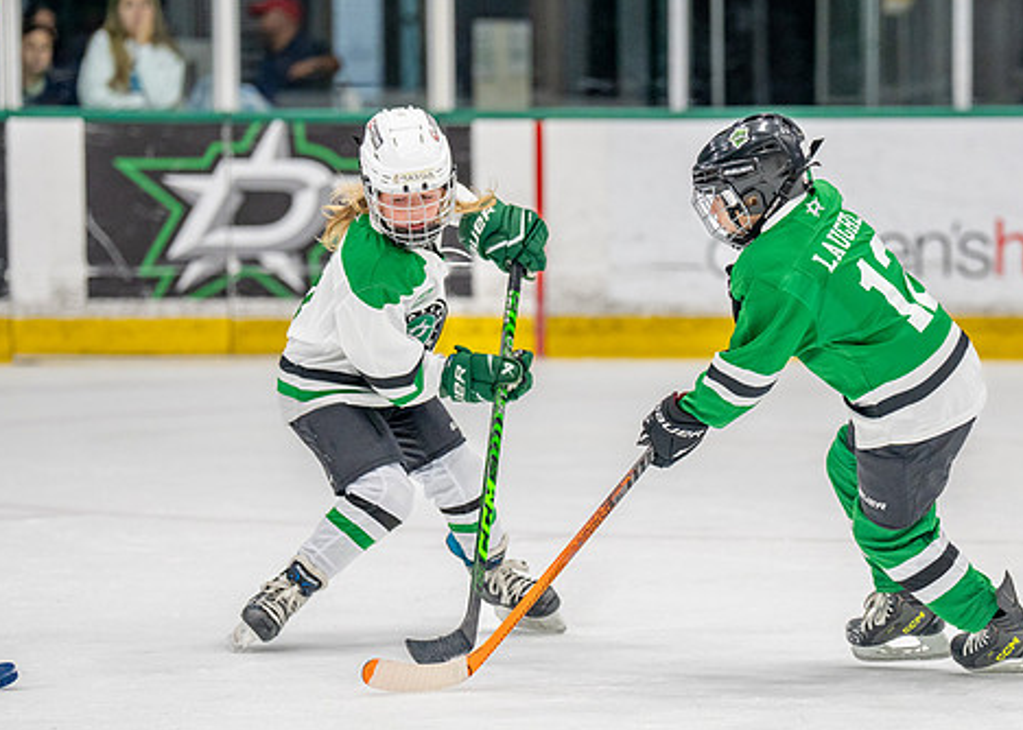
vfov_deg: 6.0
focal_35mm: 240
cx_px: 685
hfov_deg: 8.4
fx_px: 6971
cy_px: 527
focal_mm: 136
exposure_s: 1/1250
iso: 1000
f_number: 2.8
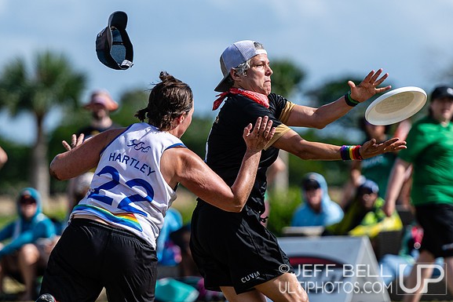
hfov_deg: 3.8
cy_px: 194
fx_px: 6847
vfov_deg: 2.5
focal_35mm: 544
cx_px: 251
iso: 64
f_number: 3.2
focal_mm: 200
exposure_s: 1/1600
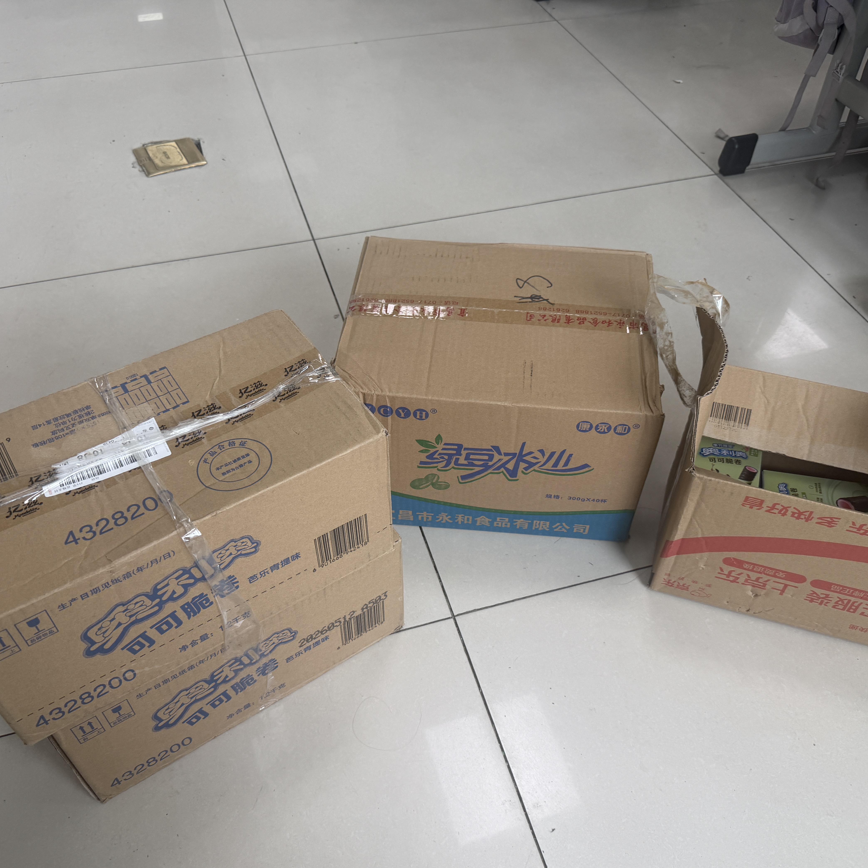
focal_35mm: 29
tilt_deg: -49.0
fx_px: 823
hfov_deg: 55.6
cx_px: 431
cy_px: 441
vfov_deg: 55.6
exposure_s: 1/100
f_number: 1.78
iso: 80
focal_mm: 6.76
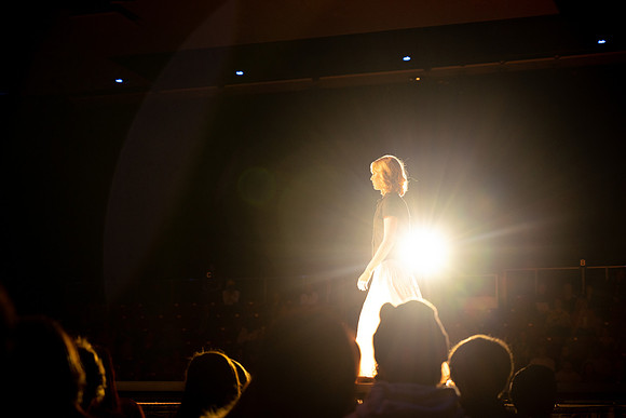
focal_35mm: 70
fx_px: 1217
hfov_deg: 28.8
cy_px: 209
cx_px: 313
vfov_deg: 19.5
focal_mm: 70
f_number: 4
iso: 1000
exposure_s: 1/200
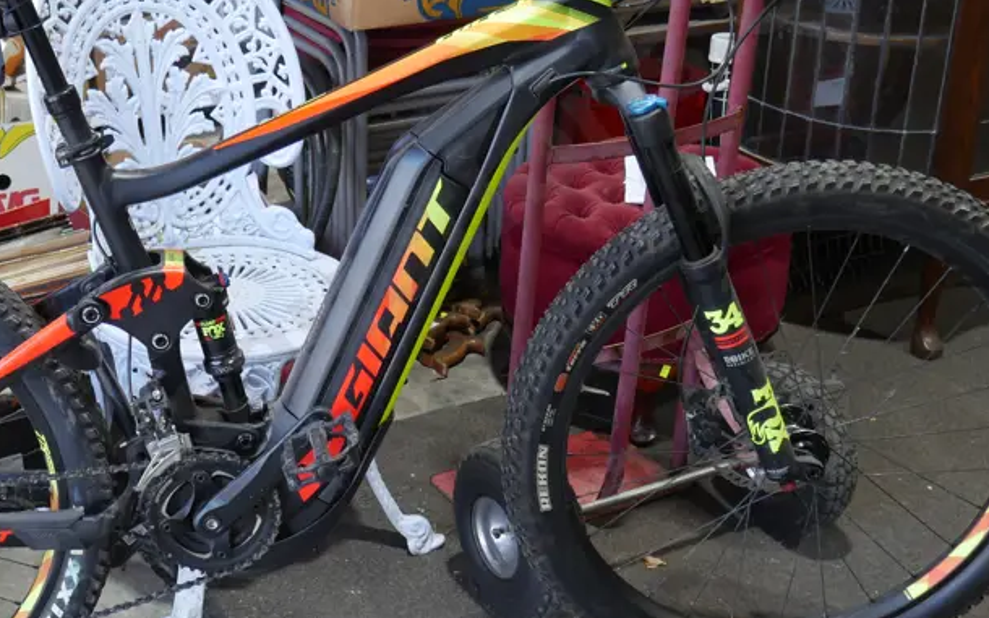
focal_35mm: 57
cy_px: 306
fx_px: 1536
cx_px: 345
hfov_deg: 35.4
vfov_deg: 22.7
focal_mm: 16
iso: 200
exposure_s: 1/60
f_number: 3.6
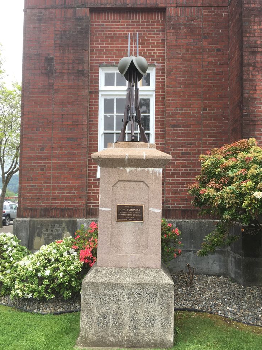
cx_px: 133
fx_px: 303
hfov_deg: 46.8
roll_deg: +0.6
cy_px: 180
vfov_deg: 59.9
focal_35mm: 30
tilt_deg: +3.5
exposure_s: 1/422
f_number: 2.2
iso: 25
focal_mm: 4.15
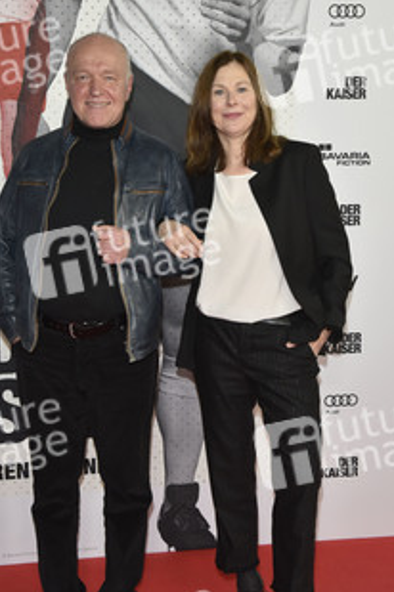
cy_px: 349
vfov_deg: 32.3
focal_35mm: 62
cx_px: 178
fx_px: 1020
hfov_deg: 21.9
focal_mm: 48
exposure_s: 1/250
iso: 2000
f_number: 9
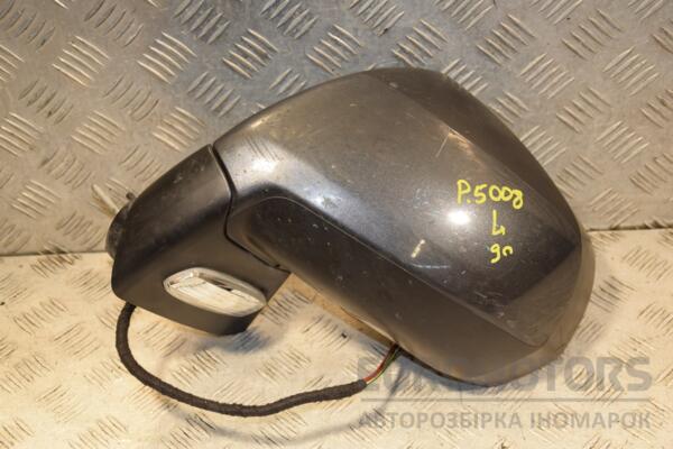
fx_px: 1178
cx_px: 336
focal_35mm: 63
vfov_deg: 21.6
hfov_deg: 31.9
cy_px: 224
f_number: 4.8
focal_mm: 42
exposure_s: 1/200
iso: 800
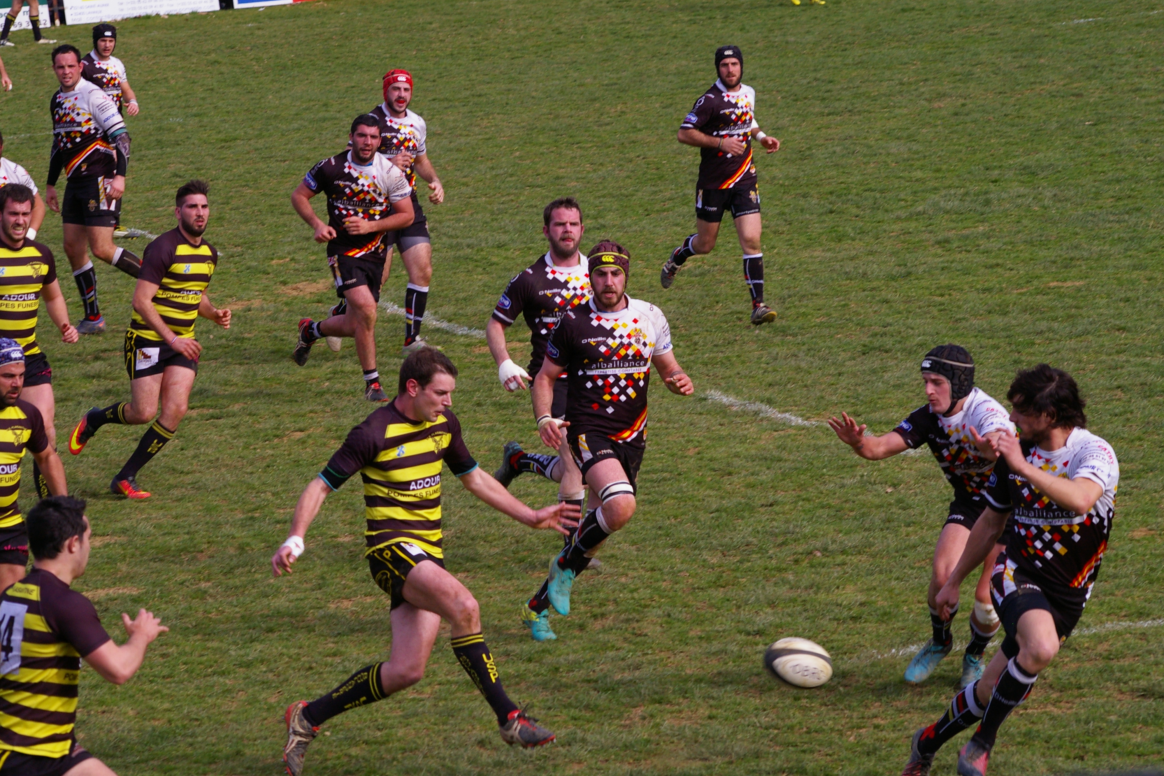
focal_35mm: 201
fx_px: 6482
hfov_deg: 10.3
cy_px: 388
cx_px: 581
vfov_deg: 6.9
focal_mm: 133
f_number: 9.5
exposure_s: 1/500
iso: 400
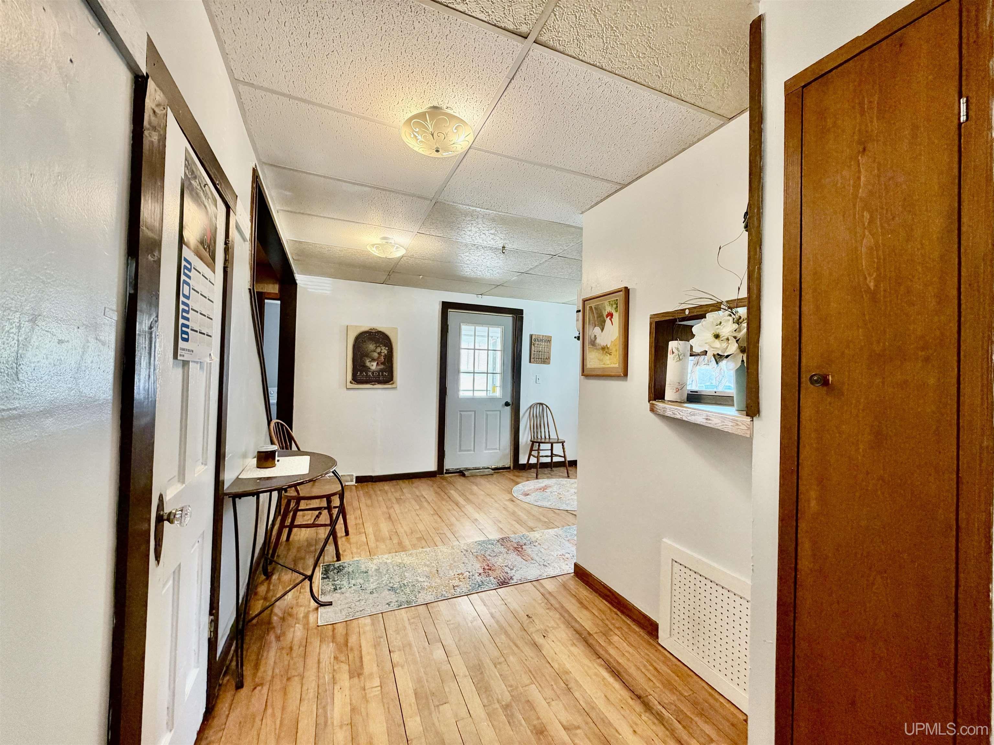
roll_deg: -1.7
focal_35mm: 14
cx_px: 497
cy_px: 372
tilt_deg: +0.3
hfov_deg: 102.1
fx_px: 402
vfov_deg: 85.7
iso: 200
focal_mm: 2.22
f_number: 2.2
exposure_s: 1/60
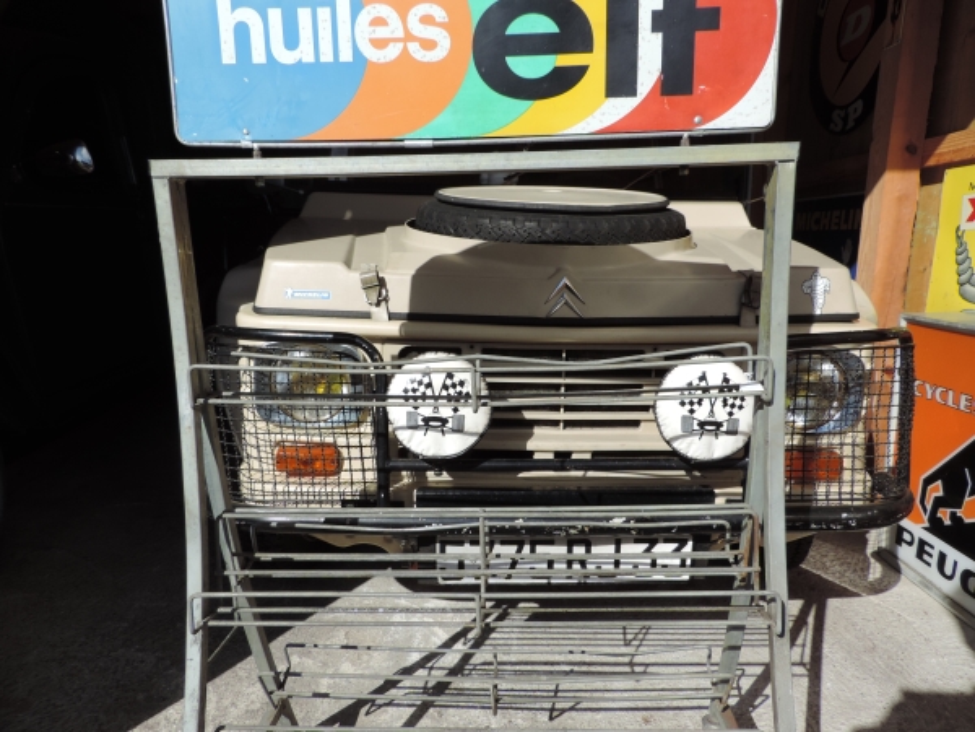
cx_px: 488
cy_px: 366
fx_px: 676
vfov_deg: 56.8
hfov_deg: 71.6
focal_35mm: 24
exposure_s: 1/1250
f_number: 3
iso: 80
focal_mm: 4.3
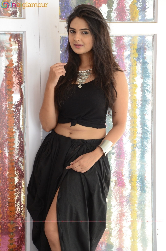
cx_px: 83
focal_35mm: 105
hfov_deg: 13.0
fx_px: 730
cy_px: 126
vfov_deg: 19.5
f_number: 7.1
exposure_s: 1/125
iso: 1000
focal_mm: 70
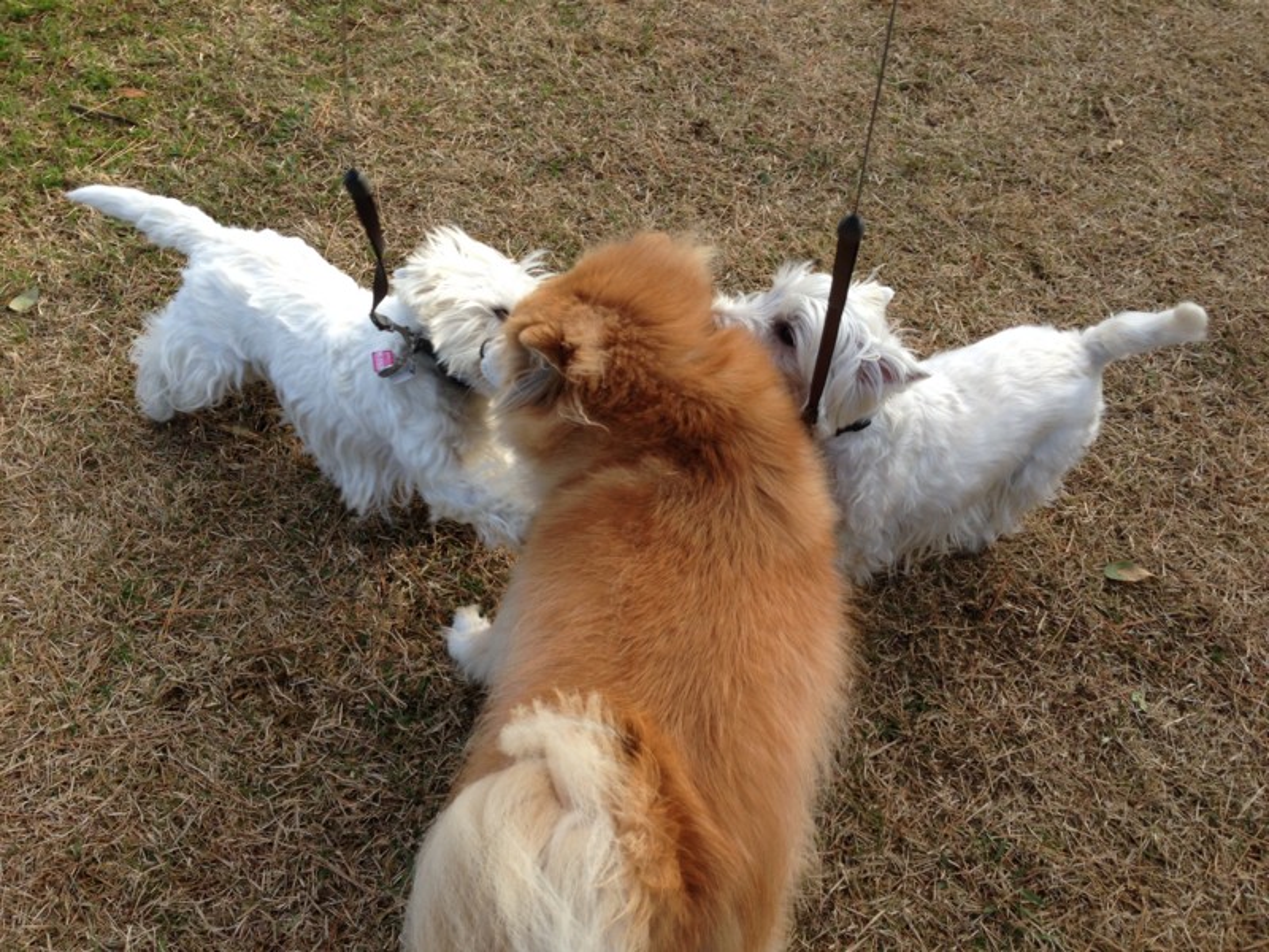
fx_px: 1210
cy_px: 476
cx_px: 634
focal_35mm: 33
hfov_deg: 55.4
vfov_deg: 42.9
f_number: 2.4
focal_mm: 4.12
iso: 50
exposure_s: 1/493
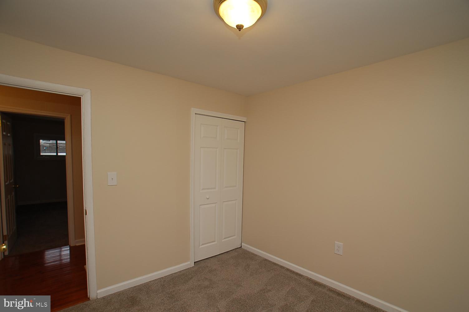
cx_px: 234
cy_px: 156
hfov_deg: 95.0
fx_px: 215
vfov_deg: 72.0
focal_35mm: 16
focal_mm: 11
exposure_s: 1/60
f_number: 4.5
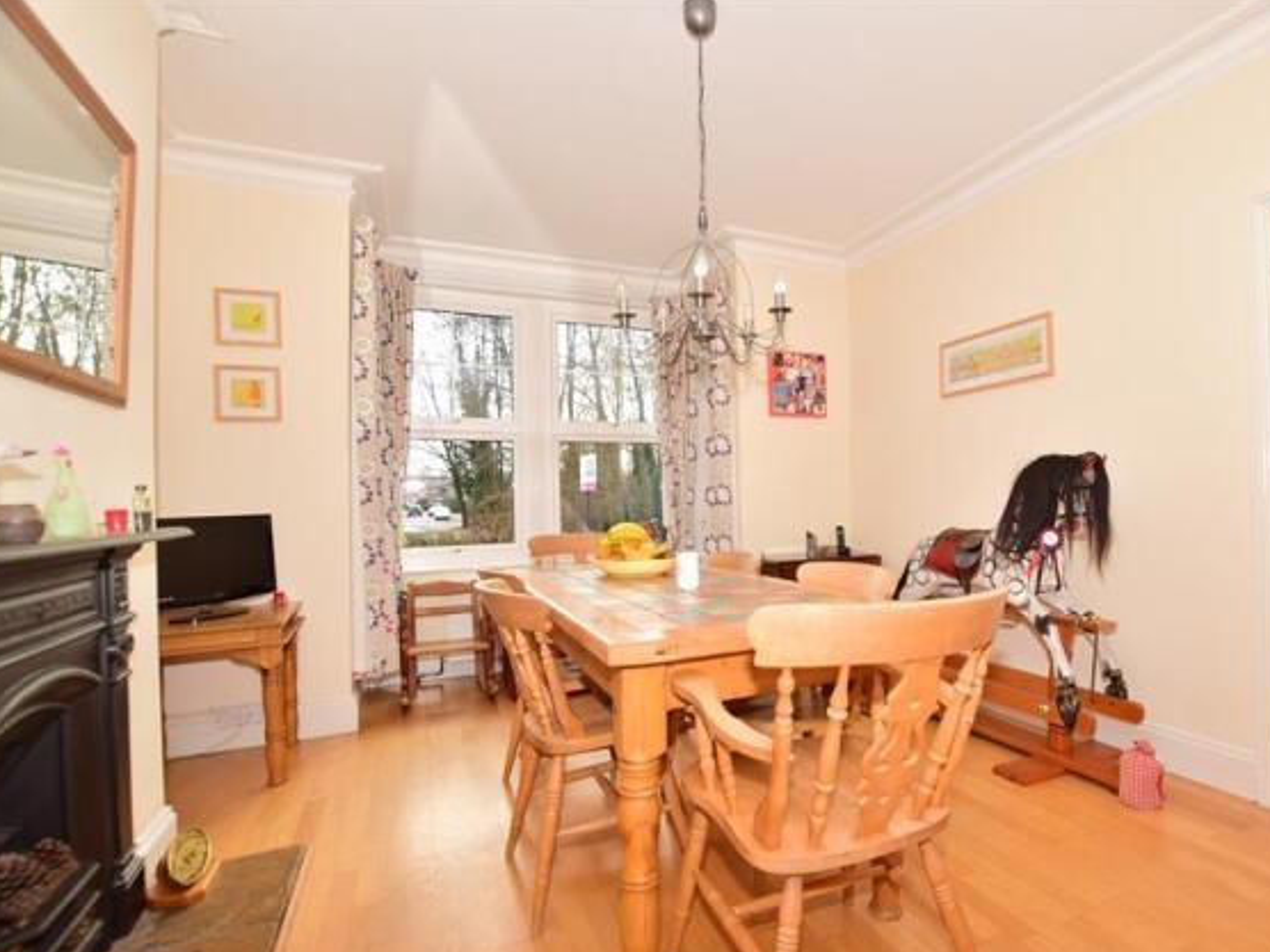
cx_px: 736
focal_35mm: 17
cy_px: 492
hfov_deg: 90.3
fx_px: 624
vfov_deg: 74.7
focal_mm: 10
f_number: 5.6
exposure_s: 1/125
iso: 200
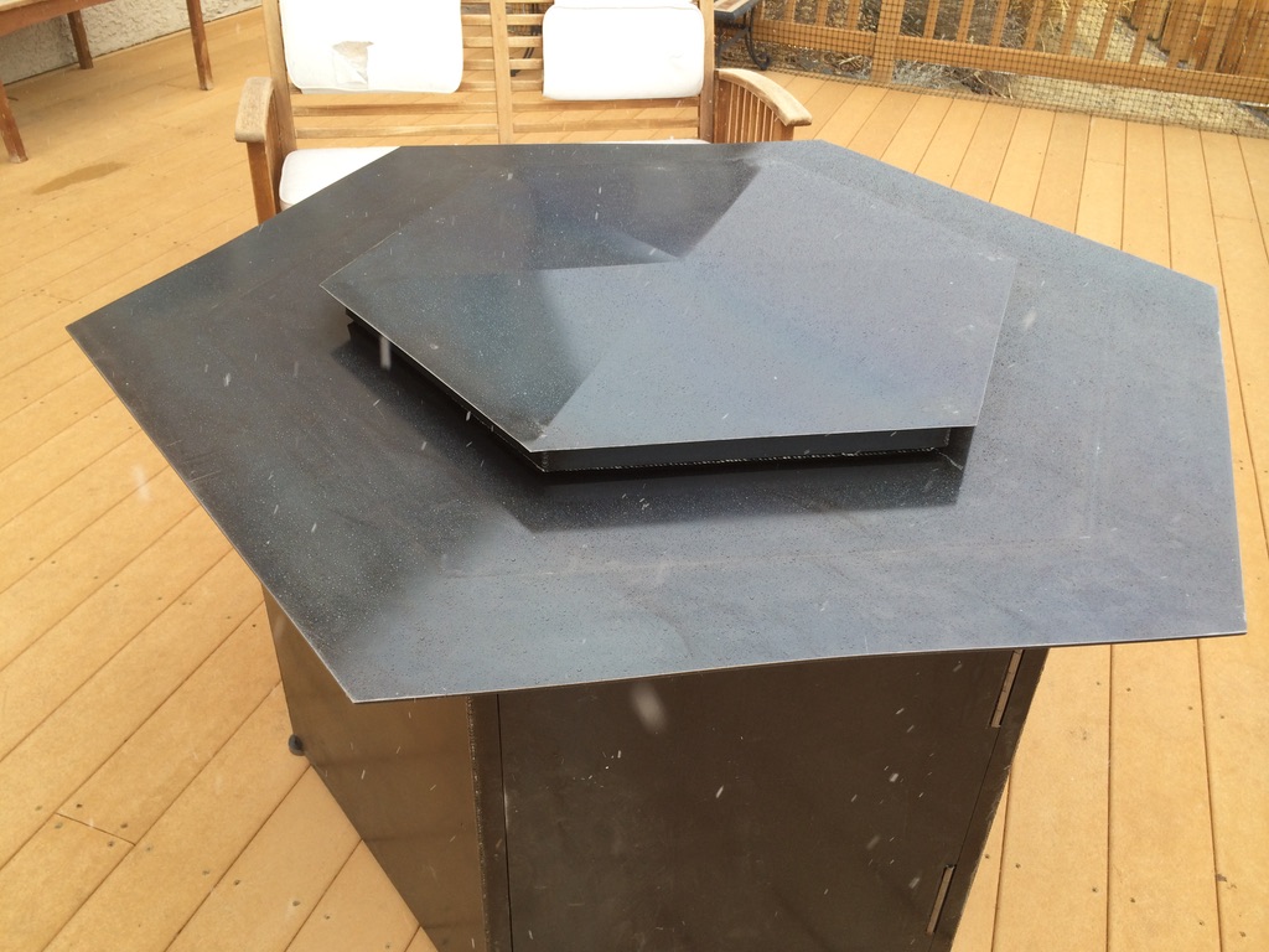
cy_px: 476
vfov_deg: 46.8
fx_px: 1100
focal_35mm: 30
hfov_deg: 60.0
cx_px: 634
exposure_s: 1/206
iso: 32
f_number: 2.2
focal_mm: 4.12
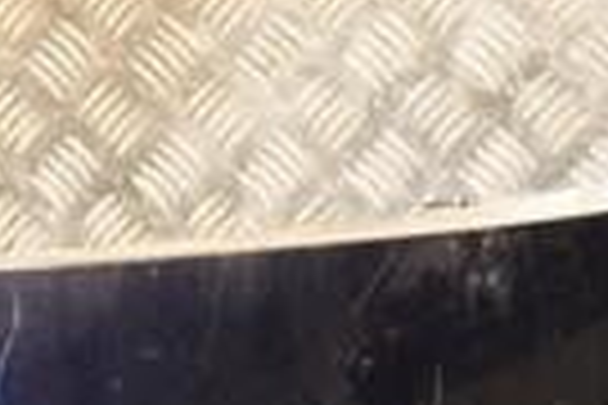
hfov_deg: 10.2
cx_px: -41
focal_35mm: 200
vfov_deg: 6.8
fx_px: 3378
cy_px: 580
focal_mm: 30
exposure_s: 1/80
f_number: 5
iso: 800
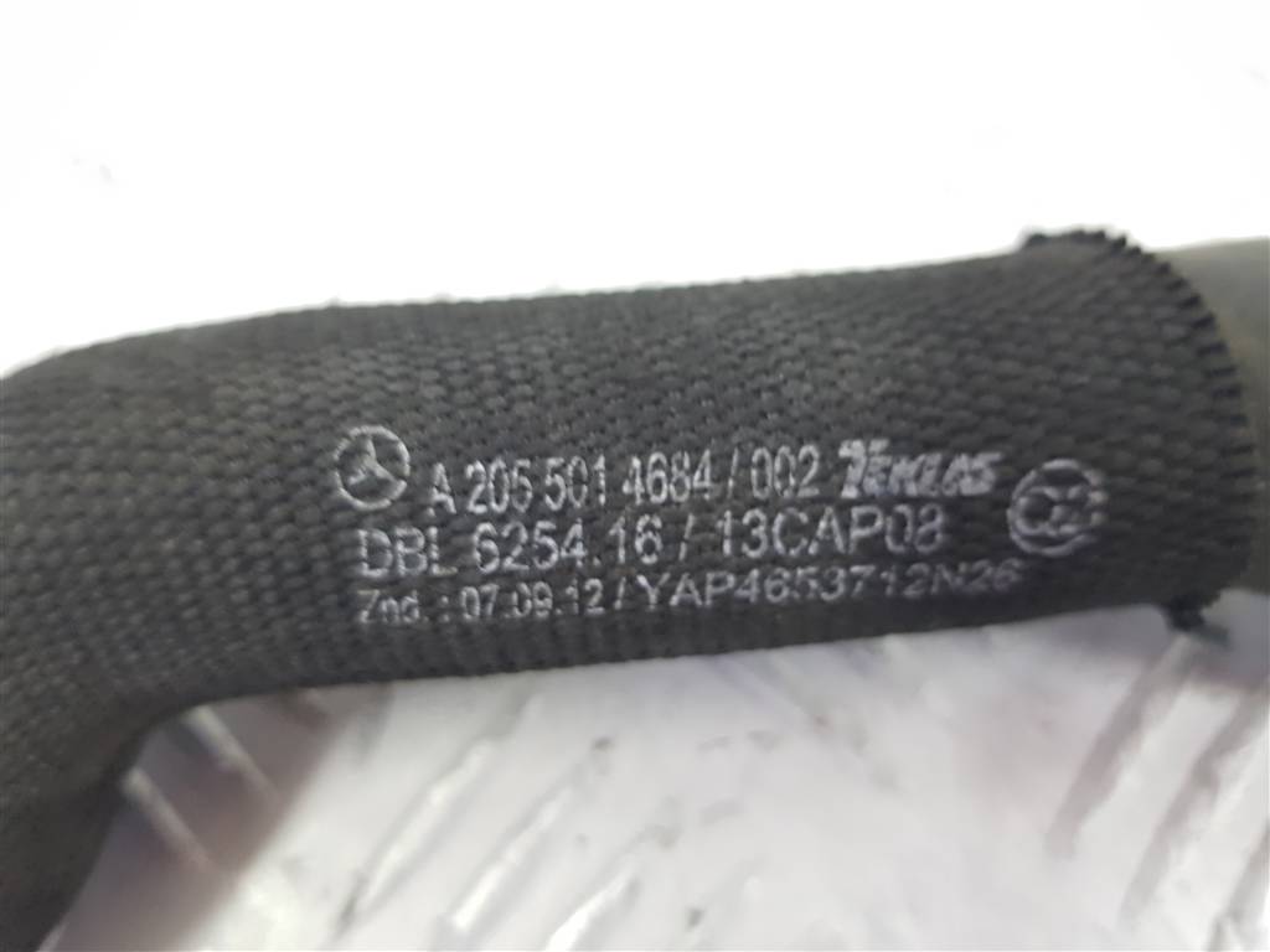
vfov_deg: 53.1
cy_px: 476
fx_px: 954
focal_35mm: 26
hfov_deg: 67.3
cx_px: 635
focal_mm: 4.2
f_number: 1.7
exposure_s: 1/50
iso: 200
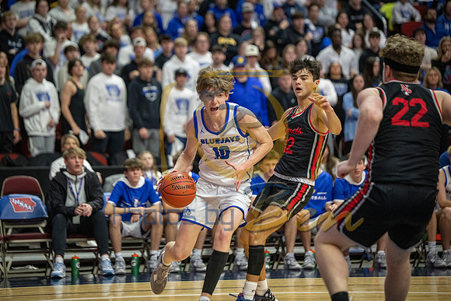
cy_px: 150
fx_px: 1817
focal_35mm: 145
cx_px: 226
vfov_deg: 9.5
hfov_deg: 14.2
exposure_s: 1/1250
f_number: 2.8
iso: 2500
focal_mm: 145
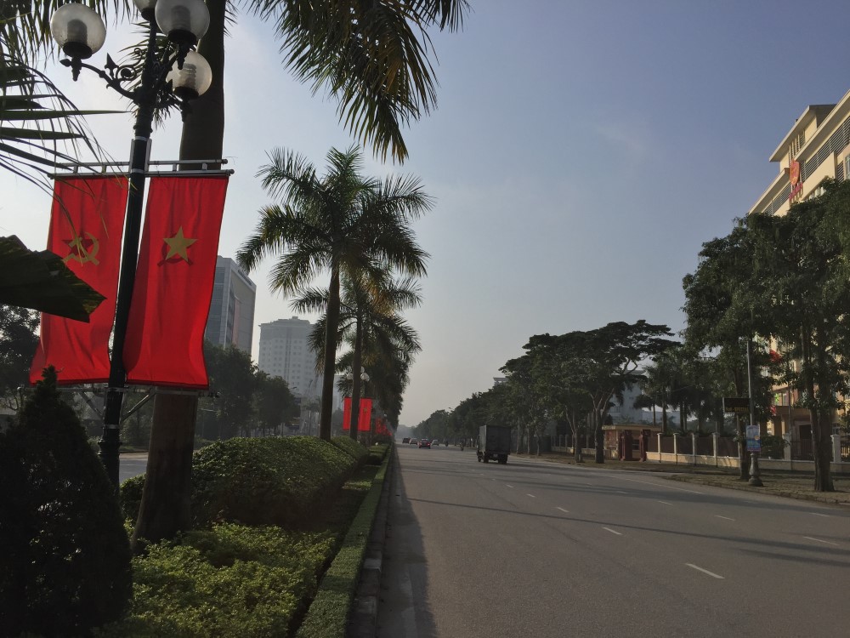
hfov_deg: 61.7
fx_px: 712
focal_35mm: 29
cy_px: 319
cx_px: 425
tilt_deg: +8.4
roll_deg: -2.7
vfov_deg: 48.2
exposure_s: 1/4950
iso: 32
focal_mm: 4.15
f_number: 2.2
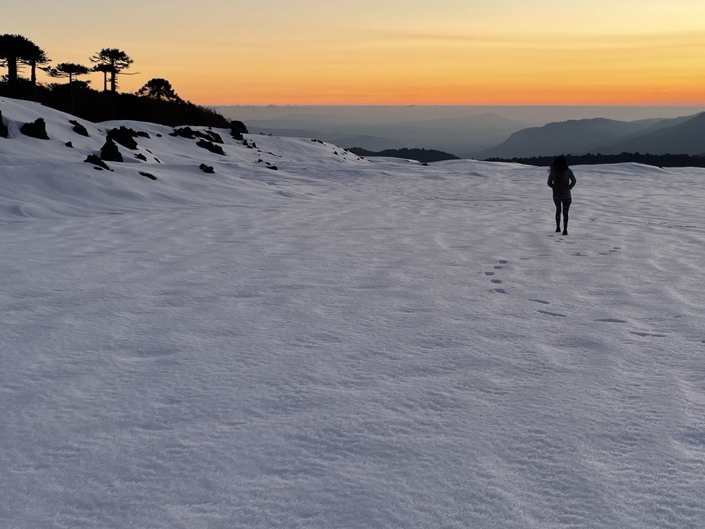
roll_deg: +0.4
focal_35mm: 45
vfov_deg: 31.7
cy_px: 145
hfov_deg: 42.1
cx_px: 332
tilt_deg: -2.4
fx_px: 916
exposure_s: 1/296
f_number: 1.6
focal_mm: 4.2
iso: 32
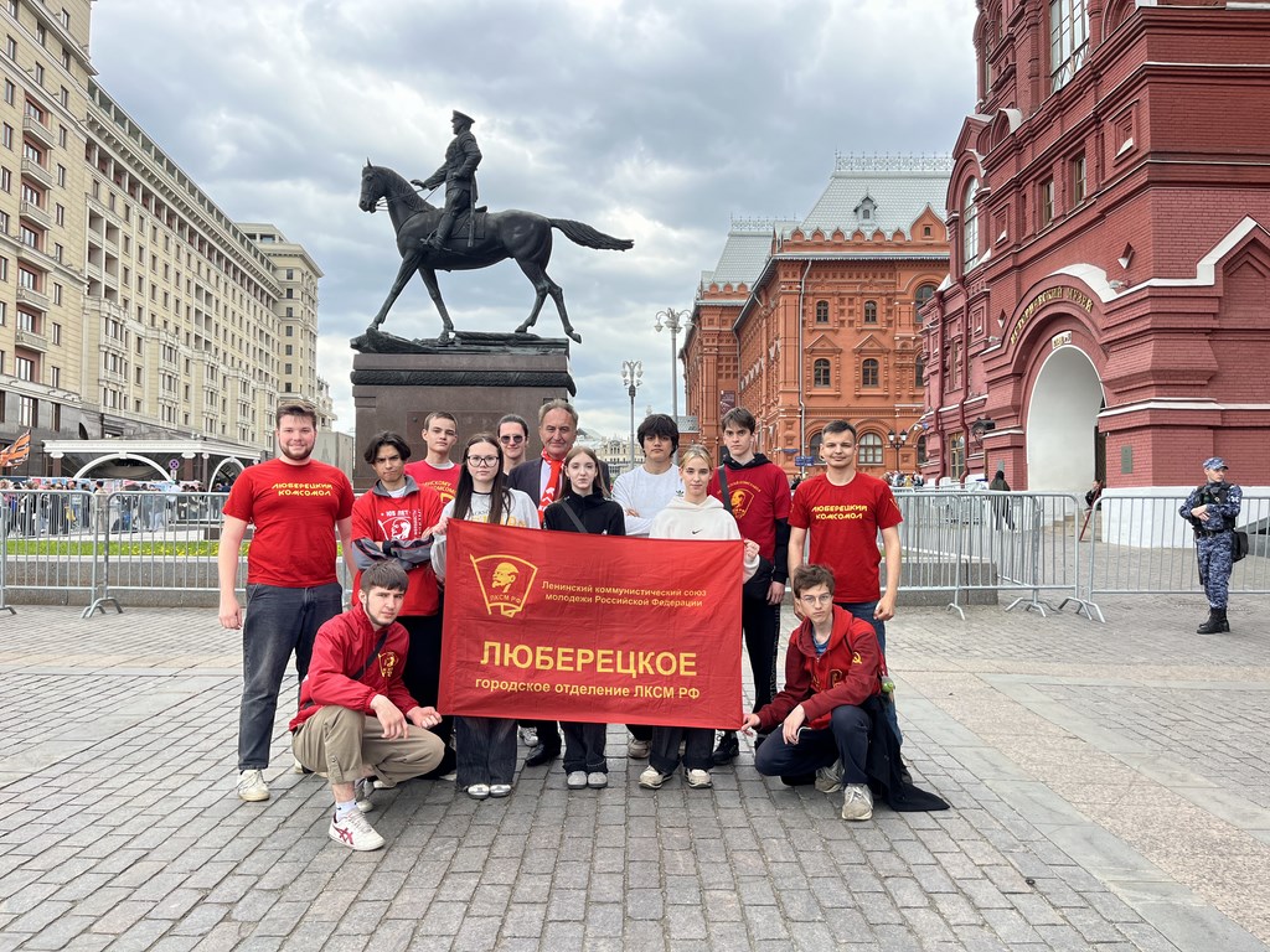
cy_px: 476
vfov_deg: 53.1
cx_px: 635
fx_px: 954
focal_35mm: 26
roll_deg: -0.1
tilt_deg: +1.1
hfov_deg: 67.3
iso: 50
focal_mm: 5.1
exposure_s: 1/705
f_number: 1.6
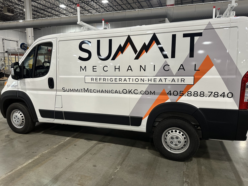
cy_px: 93
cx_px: 124
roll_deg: -1.0
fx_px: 172
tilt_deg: -9.5
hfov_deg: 71.6
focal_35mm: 24
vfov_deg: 56.8
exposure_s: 1/60
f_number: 1.78
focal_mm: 6.86
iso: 200
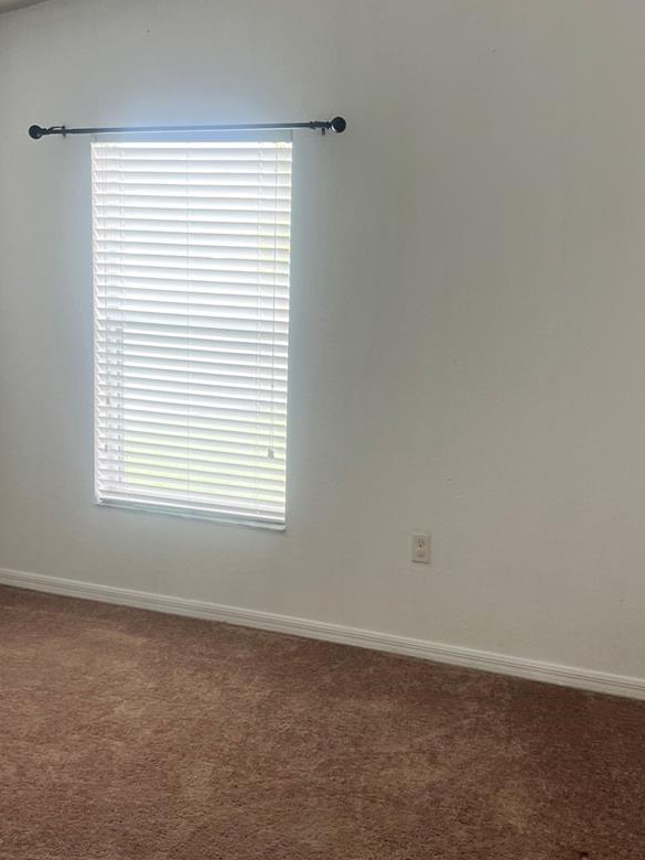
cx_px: 347
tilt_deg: -8.7
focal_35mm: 40
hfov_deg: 35.9
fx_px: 994
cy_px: 444
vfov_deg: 46.8
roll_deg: -1.8
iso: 125
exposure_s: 1/121
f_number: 1.5
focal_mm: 5.7
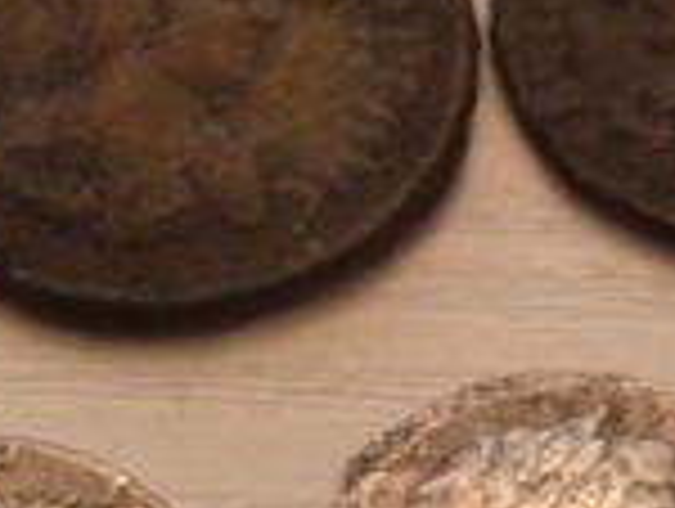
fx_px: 2734
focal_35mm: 140
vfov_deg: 10.6
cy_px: 270
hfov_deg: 14.1
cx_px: 418
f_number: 2.8
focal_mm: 7.8
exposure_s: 1/15
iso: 200
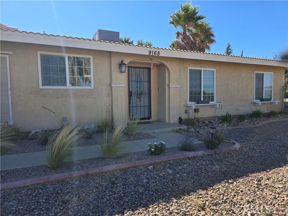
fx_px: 191
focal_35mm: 23
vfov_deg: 58.9
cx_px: 144
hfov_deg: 73.9
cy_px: 108
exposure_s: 1/475
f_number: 1.7
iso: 12
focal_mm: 6.3
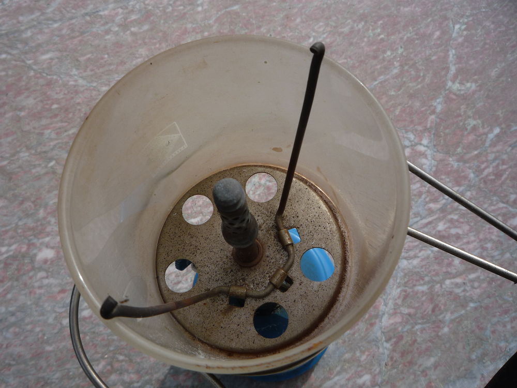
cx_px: 258
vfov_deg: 46.8
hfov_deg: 60.0
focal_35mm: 30
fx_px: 448
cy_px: 194
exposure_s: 1/500
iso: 100
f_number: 5
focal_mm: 5.2
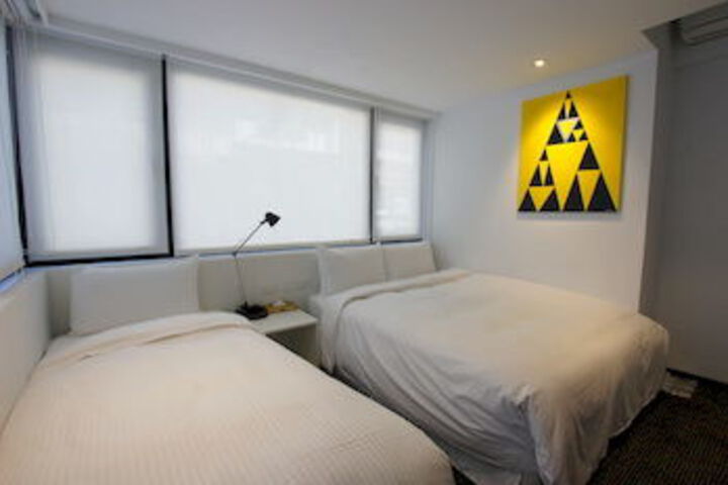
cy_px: 242
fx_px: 334
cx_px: 364
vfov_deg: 72.1
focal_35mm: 16
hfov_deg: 95.0
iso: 400
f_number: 10
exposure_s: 1/20
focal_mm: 11
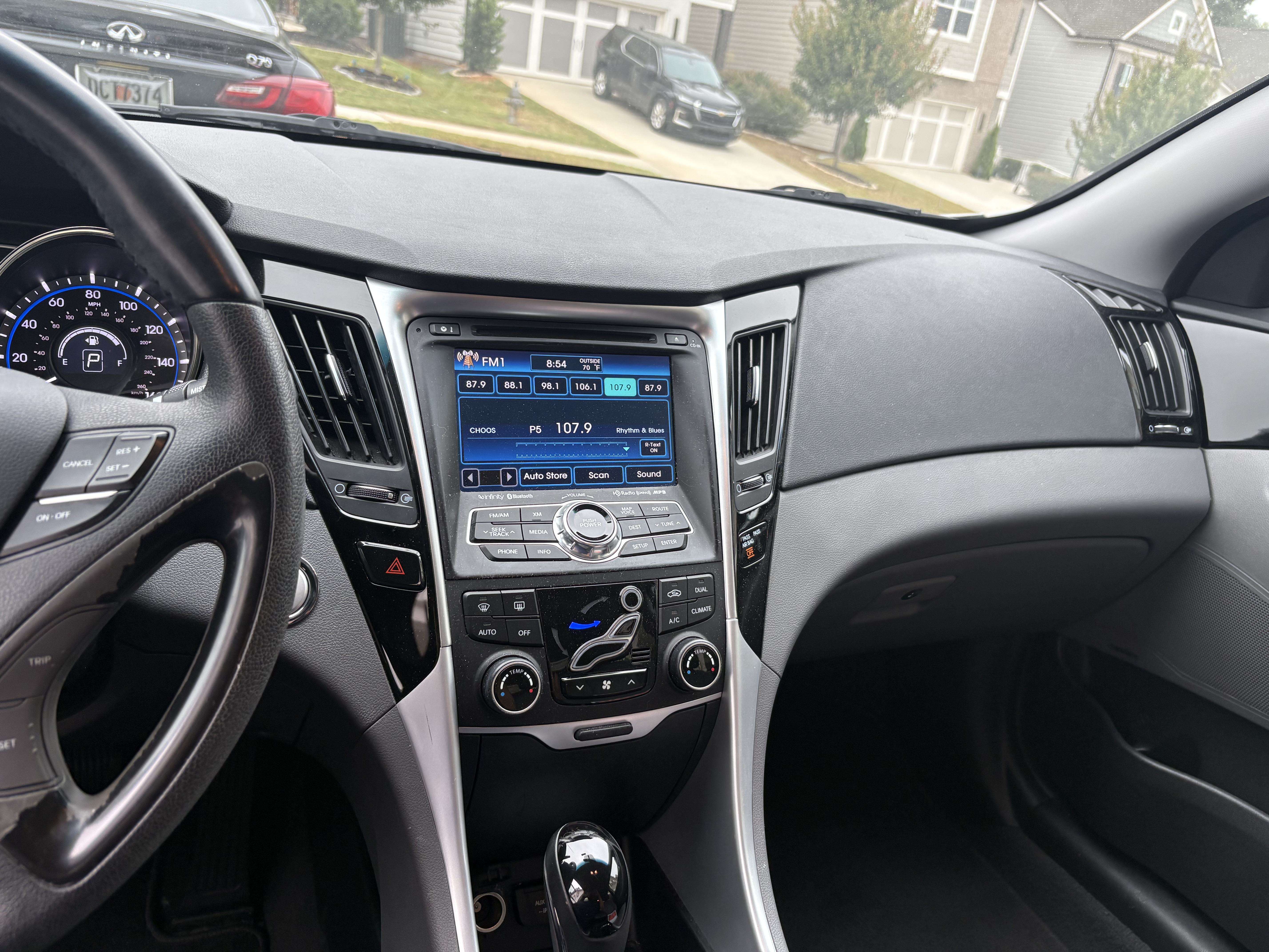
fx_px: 953
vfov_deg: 53.1
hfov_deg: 67.3
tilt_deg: -21.6
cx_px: 634
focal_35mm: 26
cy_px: 476
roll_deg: -8.0
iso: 100
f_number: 1.6
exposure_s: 1/121
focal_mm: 5.96
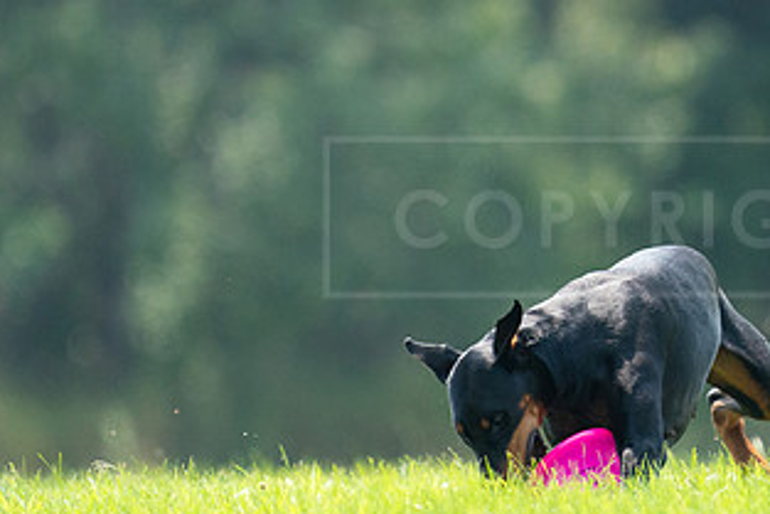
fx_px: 23816
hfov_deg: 1.9
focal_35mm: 1113
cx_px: 558
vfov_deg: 1.2
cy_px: 259
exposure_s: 1/4000
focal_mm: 600
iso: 4000
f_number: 6.3
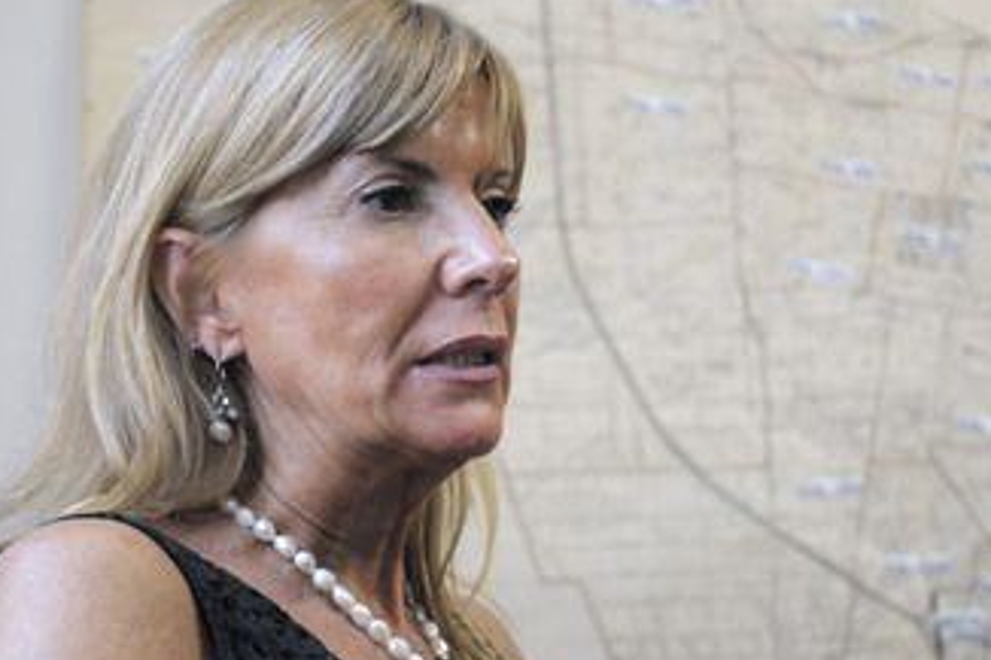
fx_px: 2504
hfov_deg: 22.4
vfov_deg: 15.0
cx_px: 489
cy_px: 366
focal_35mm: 91
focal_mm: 50
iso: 1600
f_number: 4.8
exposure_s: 1/90
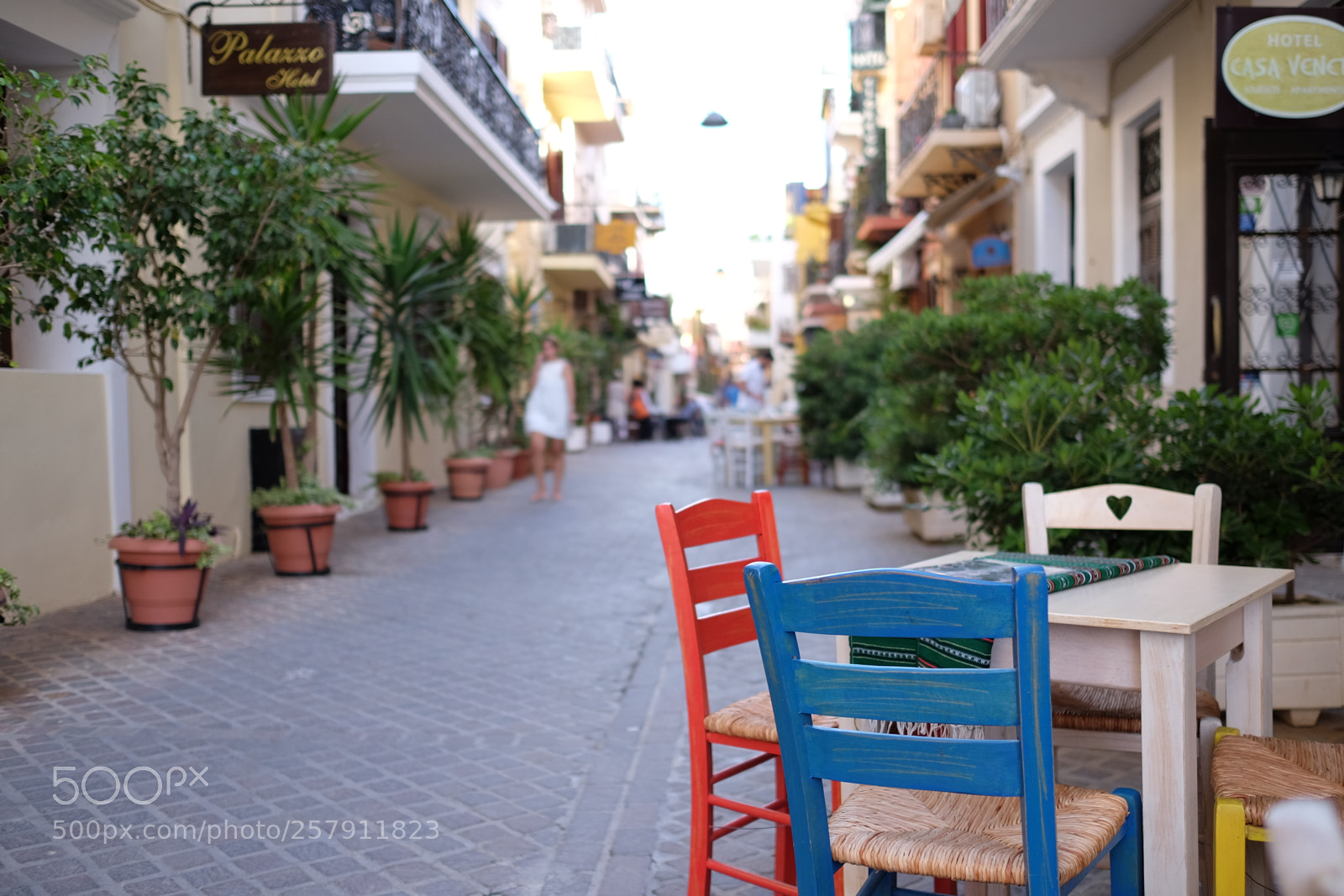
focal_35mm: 35
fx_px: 1307
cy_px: 448
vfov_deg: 37.9
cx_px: 672
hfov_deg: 54.4
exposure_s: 1/480
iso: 200
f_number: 1.6
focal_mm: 23
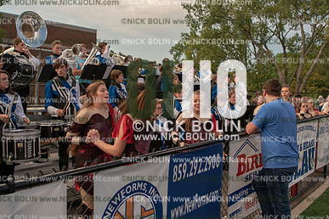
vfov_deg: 36.8
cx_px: 186
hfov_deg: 53.0
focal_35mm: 36
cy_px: 101
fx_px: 329
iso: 800
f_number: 3.2
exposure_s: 1/400
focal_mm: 24
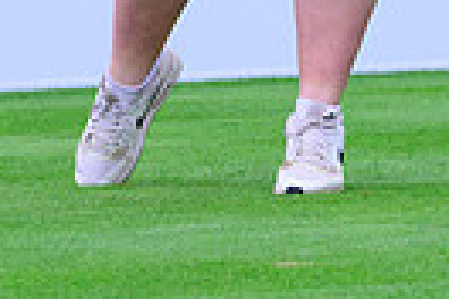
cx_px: 279
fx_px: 10663
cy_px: -335
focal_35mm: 855
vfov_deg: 1.6
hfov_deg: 2.4
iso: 1600
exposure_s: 1/1250
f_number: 6.3
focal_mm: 195
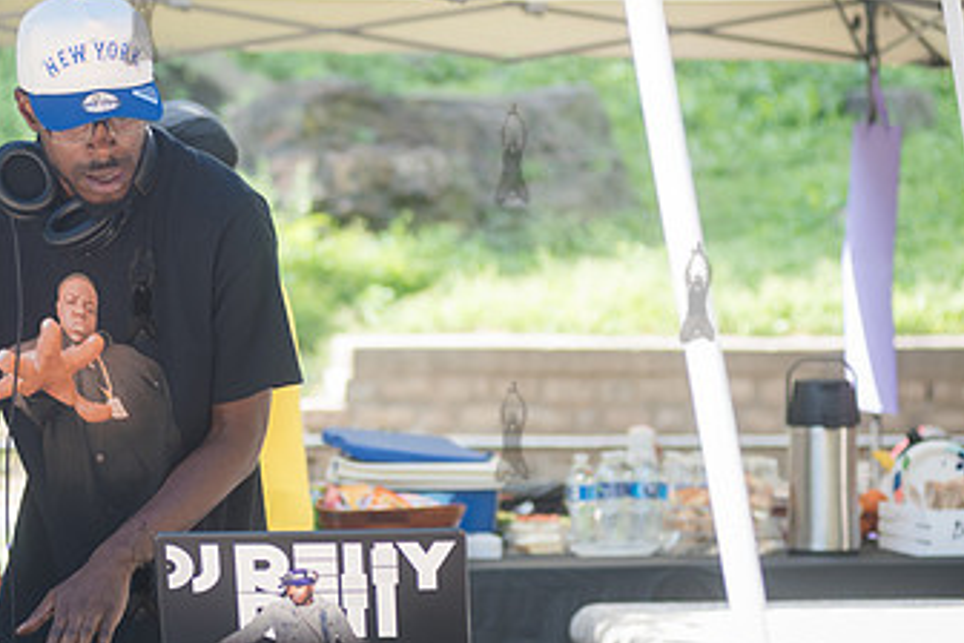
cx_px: 141
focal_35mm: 138
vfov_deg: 9.9
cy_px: 291
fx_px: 3695
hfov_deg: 14.7
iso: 200
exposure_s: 1/160
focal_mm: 80
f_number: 3.5
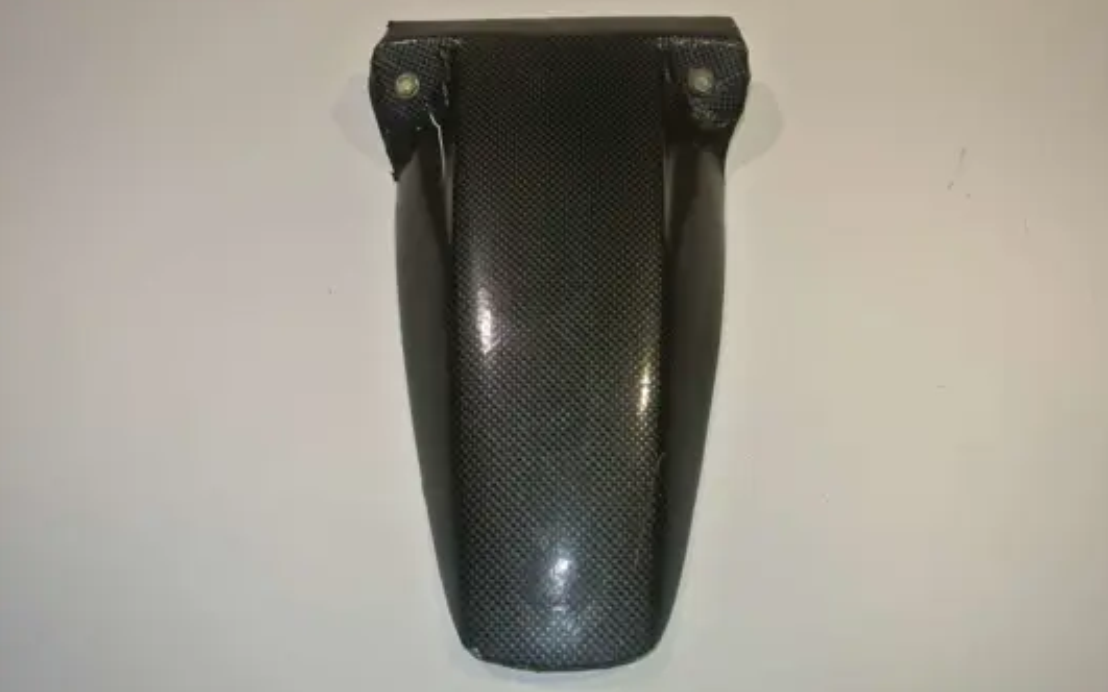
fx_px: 936
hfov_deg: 61.2
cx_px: 555
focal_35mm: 31
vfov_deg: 40.6
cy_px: 336
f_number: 4
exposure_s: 1/60
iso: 200
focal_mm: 11.4
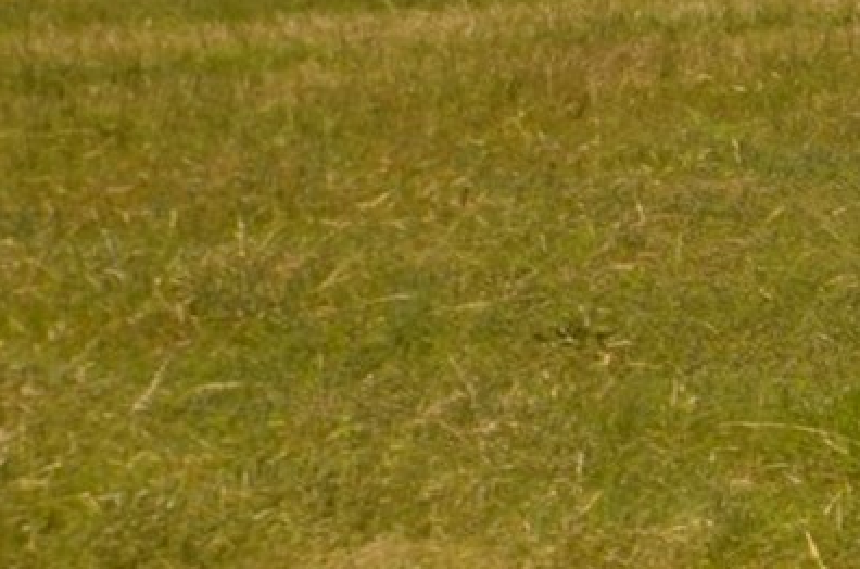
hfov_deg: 9.0
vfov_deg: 6.5
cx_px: 2275
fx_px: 4719
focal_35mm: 198
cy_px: -887
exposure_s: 1/250
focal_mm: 24
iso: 100
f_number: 8
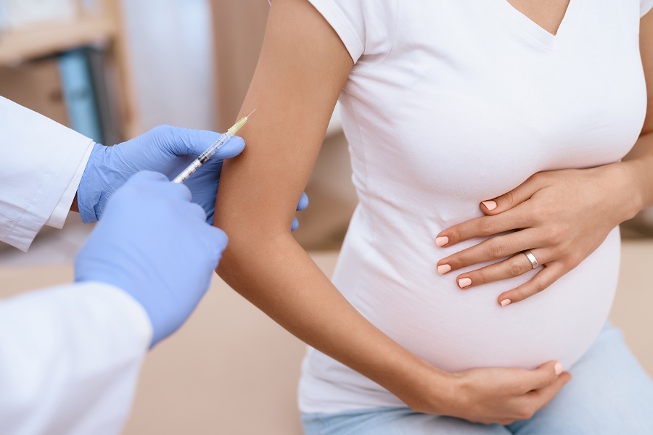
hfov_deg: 39.6
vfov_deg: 27.0
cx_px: 326
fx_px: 907
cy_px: 218
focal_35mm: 50
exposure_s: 1/160
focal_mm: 50
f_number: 2.5
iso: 320
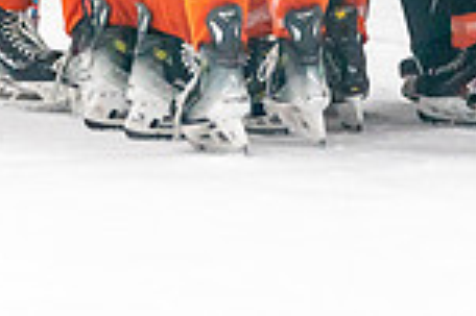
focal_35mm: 641
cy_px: -334
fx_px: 8466
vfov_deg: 2.1
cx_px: 364
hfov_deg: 3.2
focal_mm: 152
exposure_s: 1/1250
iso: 3200
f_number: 2.8
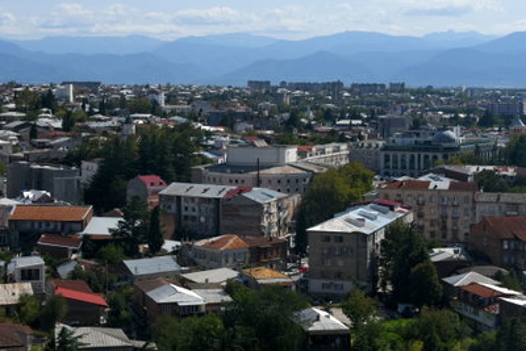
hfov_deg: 27.0
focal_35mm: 75
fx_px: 1096
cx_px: 263
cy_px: 176
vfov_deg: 18.2
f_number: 8
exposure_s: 1/80
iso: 100
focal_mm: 50
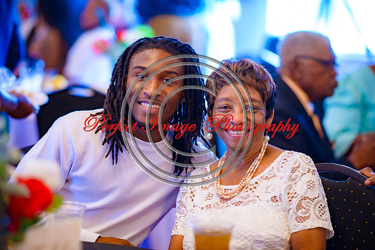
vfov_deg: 13.0
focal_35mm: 105
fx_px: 1094
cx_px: 188
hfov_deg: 19.5
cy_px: 125
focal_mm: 105
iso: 640
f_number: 1.8
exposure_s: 1/125
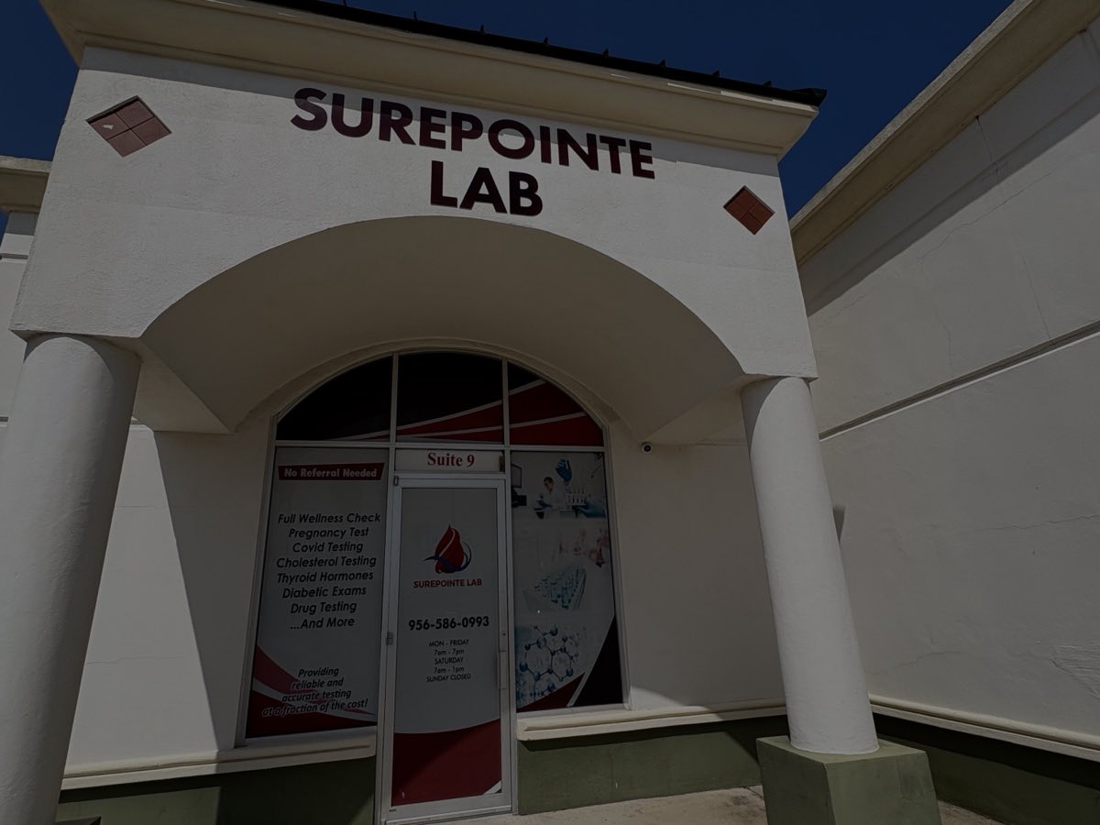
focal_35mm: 14
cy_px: 412
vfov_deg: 85.7
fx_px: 445
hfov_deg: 102.1
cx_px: 550
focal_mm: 2.22
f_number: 2.2
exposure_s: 1/4132
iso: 50
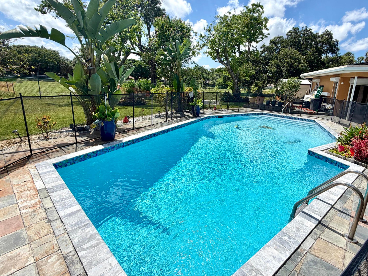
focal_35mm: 18
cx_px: 208
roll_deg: -2.8
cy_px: 125
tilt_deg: -13.3
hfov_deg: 87.3
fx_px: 191
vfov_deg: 71.4
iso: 20
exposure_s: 1/1497
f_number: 2.2
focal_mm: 2.22
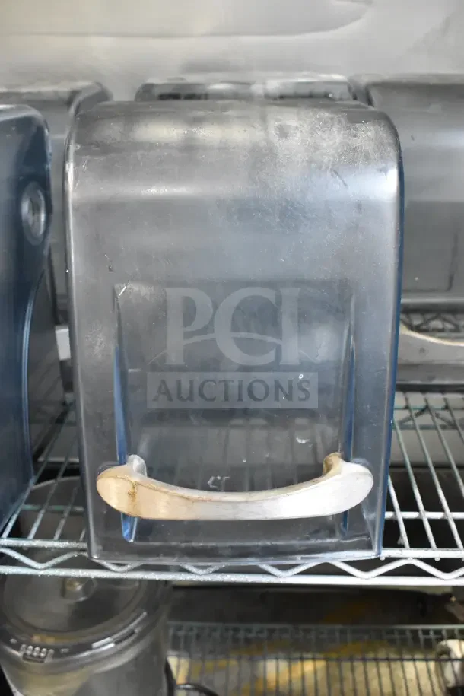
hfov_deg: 36.9
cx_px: 232
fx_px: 696
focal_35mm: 36
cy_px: 348
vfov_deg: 53.1
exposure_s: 1/125
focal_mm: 24
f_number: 5.6
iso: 6400
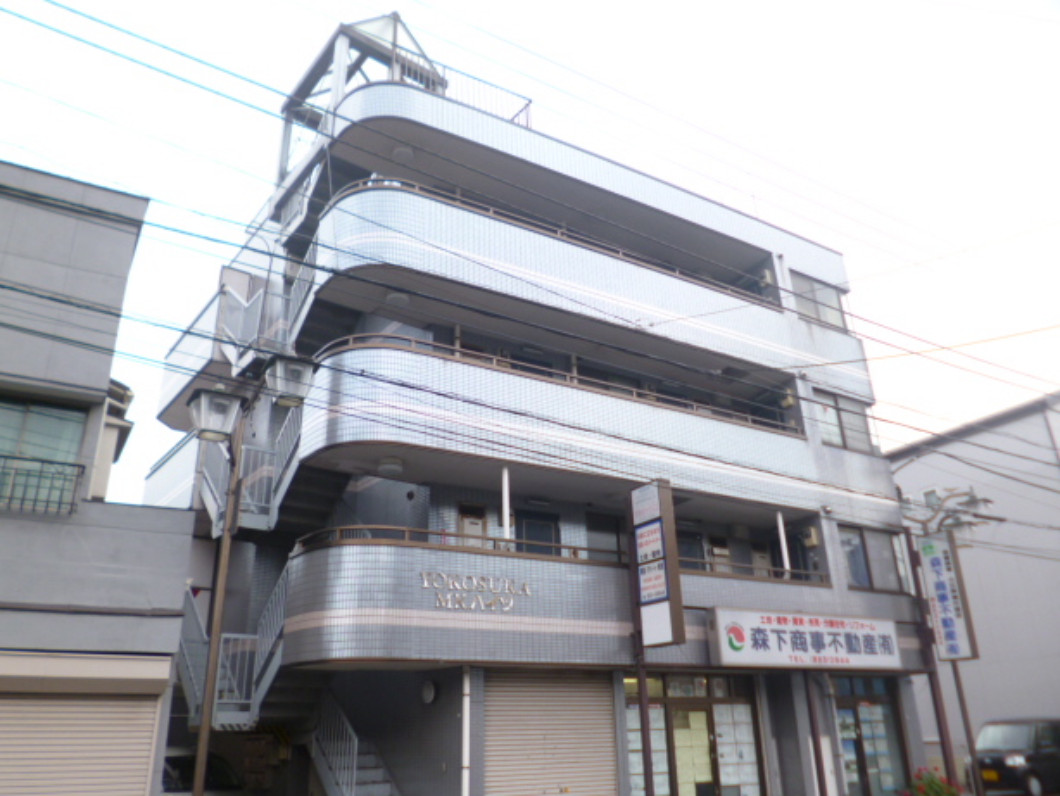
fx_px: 766
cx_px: 518
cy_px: 383
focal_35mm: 25
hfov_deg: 69.4
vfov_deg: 54.9
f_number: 2.5
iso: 100
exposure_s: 1/125
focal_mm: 4.3
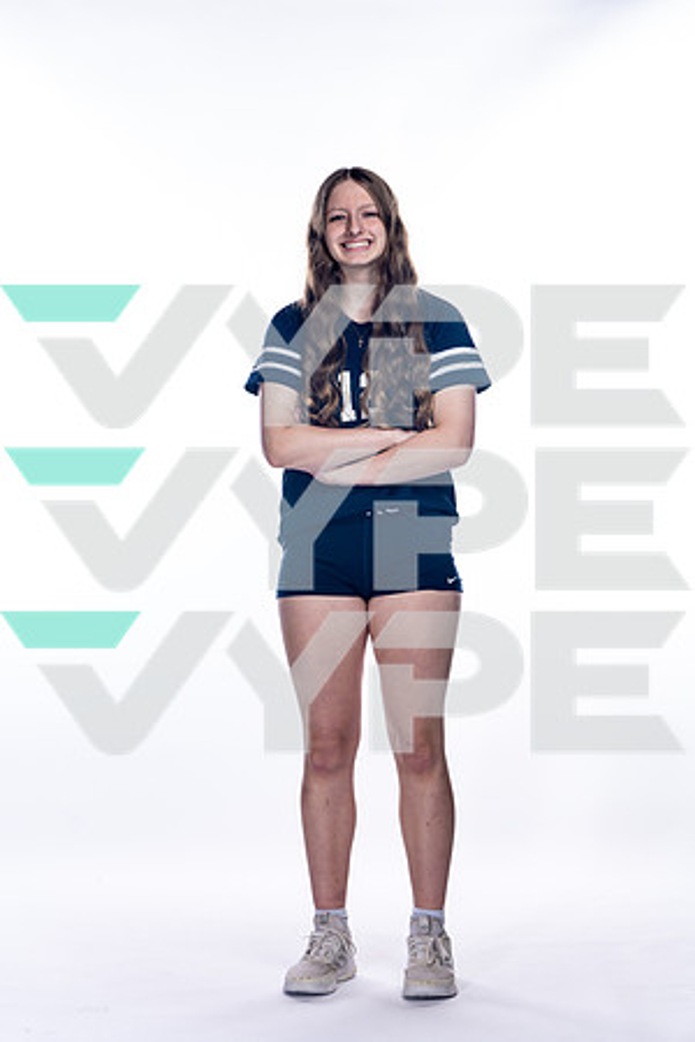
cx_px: 348
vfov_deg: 20.0
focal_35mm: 102
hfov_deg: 13.4
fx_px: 2954
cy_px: 521
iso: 400
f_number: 5.6
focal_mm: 102
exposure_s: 1/250
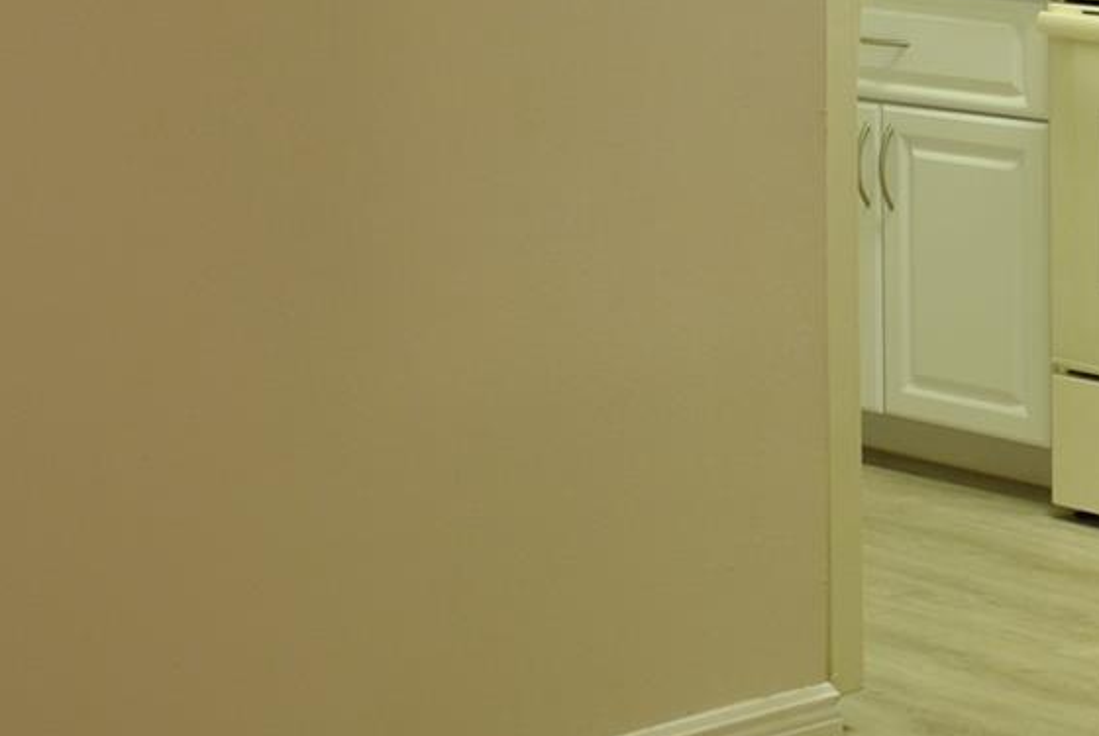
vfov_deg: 11.4
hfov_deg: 17.0
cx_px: 797
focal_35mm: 120
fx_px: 3668
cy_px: 122
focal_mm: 28
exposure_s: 1/30
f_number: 4.5
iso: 200
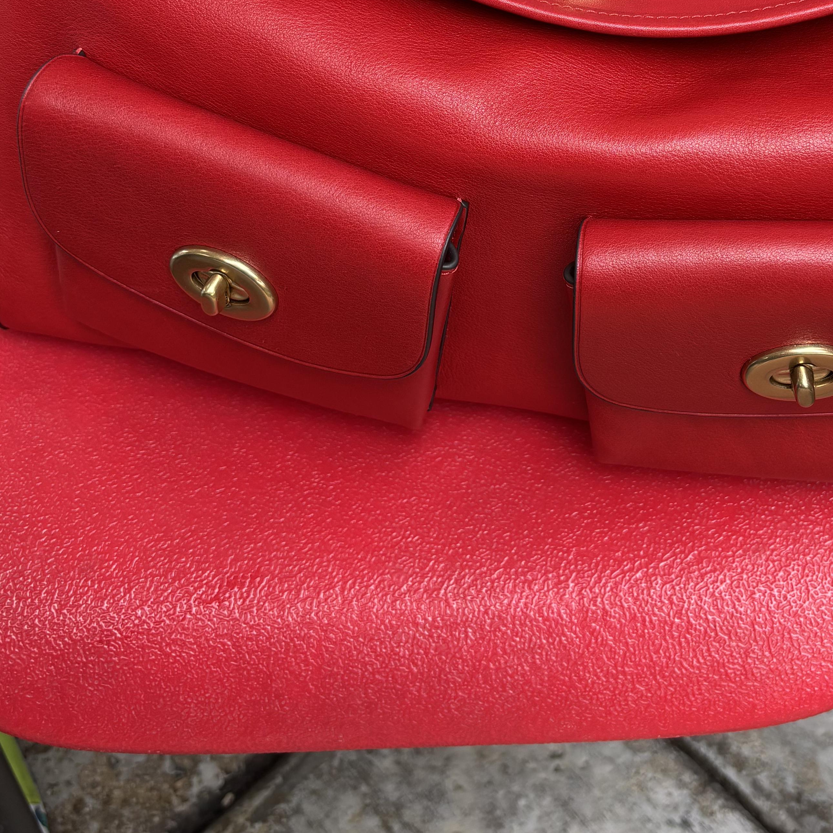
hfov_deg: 33.0
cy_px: 128
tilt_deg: -44.1
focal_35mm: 51
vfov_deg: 32.2
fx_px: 1388
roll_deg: +0.6
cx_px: 584
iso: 40
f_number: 1.6
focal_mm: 5.96
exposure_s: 1/164
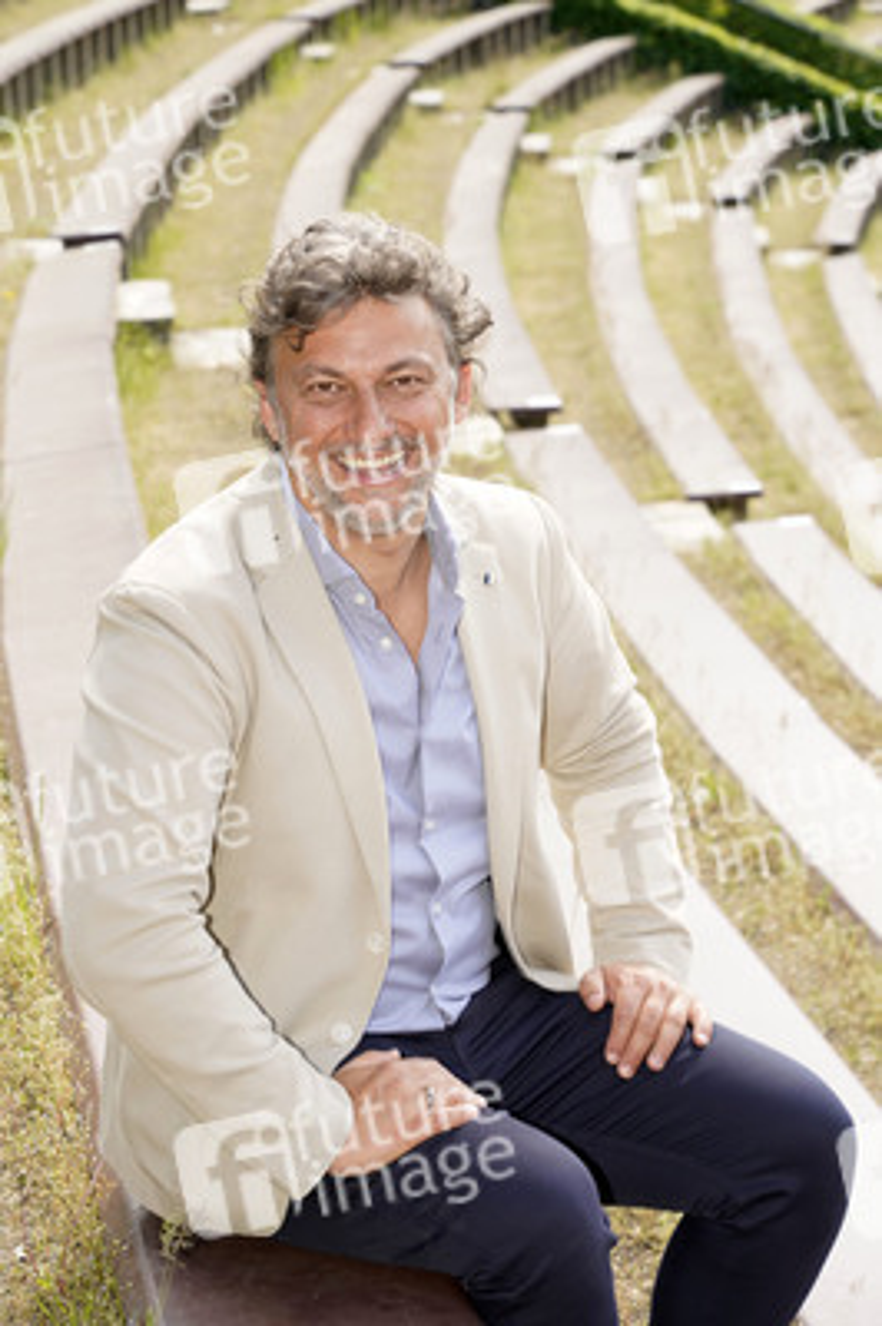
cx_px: 441
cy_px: 663
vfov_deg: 23.7
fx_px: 3166
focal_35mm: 86
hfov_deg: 15.9
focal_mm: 86
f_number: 7.1
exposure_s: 1/60
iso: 100
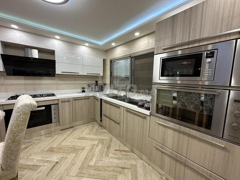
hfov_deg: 102.1
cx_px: 120
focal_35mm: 14
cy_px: 90
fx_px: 97
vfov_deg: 85.7
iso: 200
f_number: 2.2
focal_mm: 2.22
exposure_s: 1/108
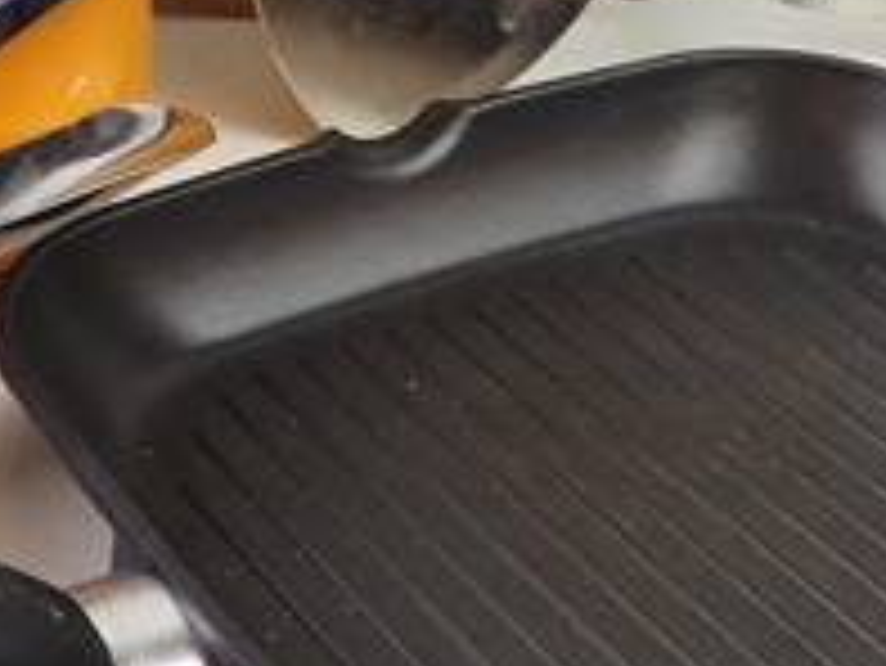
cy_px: -86
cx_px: 117
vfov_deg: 18.4
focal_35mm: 77
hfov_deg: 24.7
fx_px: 1972
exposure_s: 1/125
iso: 200
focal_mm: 3.33
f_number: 2
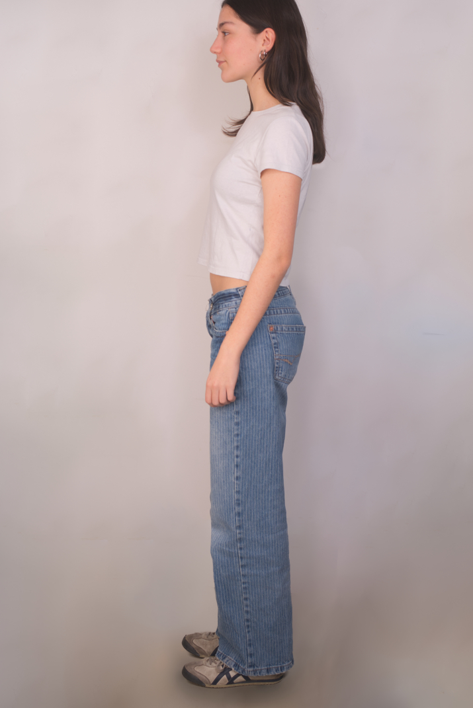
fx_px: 925
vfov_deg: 41.9
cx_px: 240
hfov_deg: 28.7
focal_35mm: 47
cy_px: 324
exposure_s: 1/60
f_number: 5.6
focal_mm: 42
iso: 50
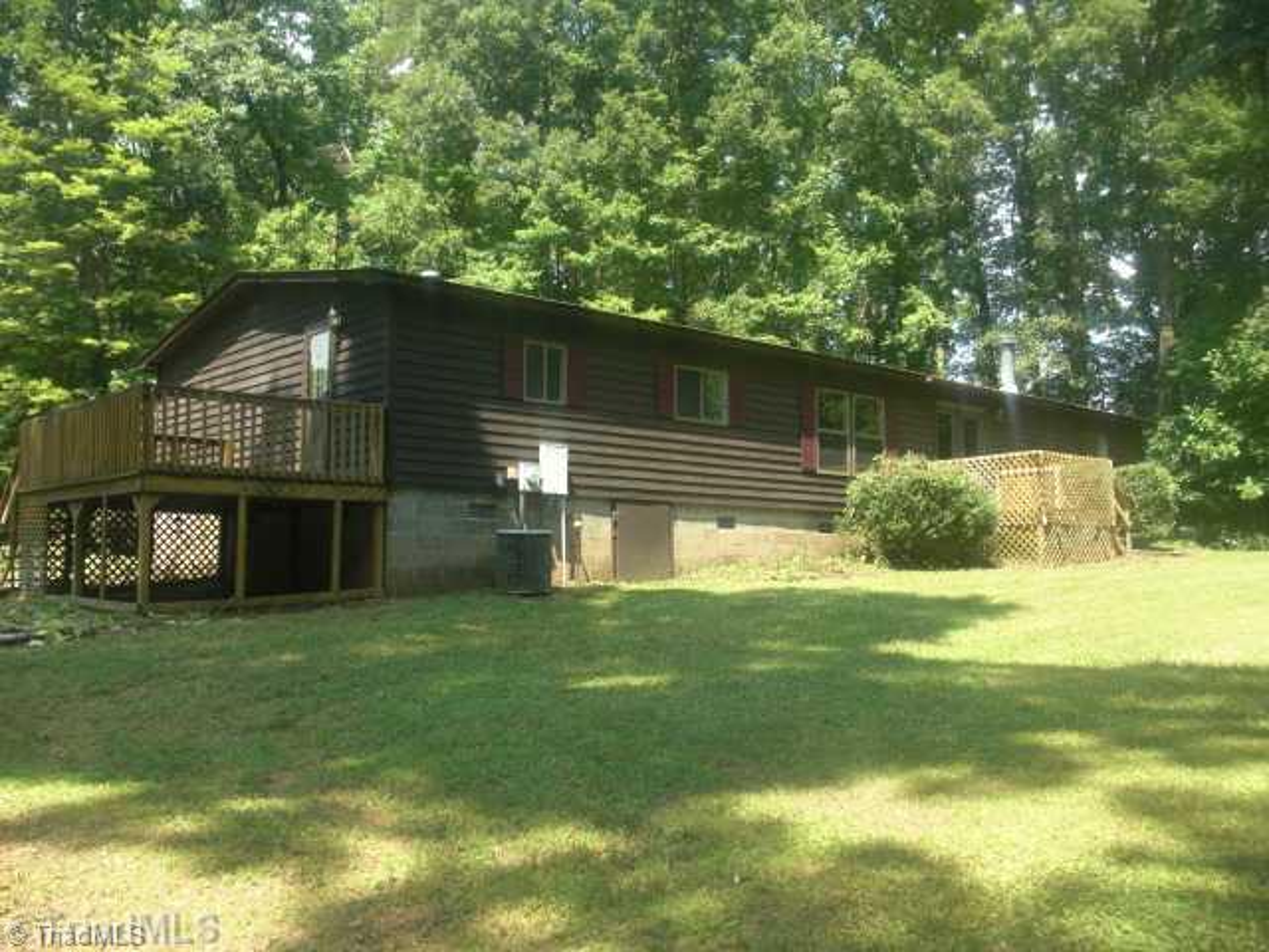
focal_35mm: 36
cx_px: 634
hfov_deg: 51.4
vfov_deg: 39.7
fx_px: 1320
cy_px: 476
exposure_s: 1/160
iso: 50
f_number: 2.8
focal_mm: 6.3
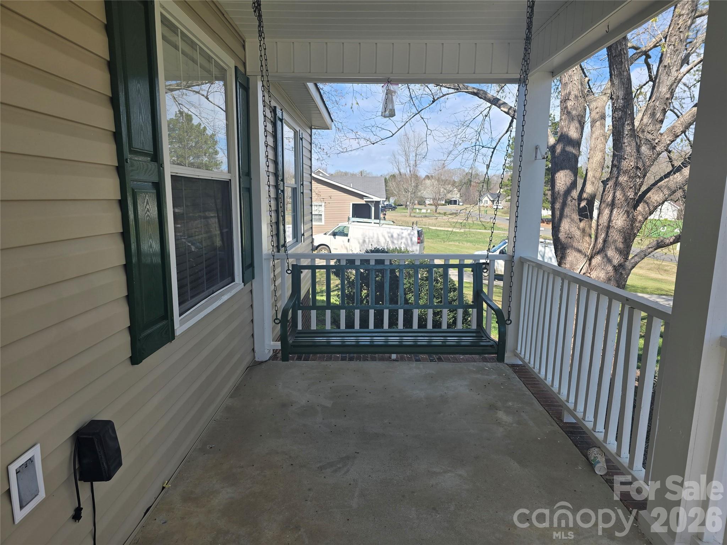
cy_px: 272
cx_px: 364
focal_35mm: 23
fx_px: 483
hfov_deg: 73.9
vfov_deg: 58.9
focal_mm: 6.3
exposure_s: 1/409
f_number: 1.7
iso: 12
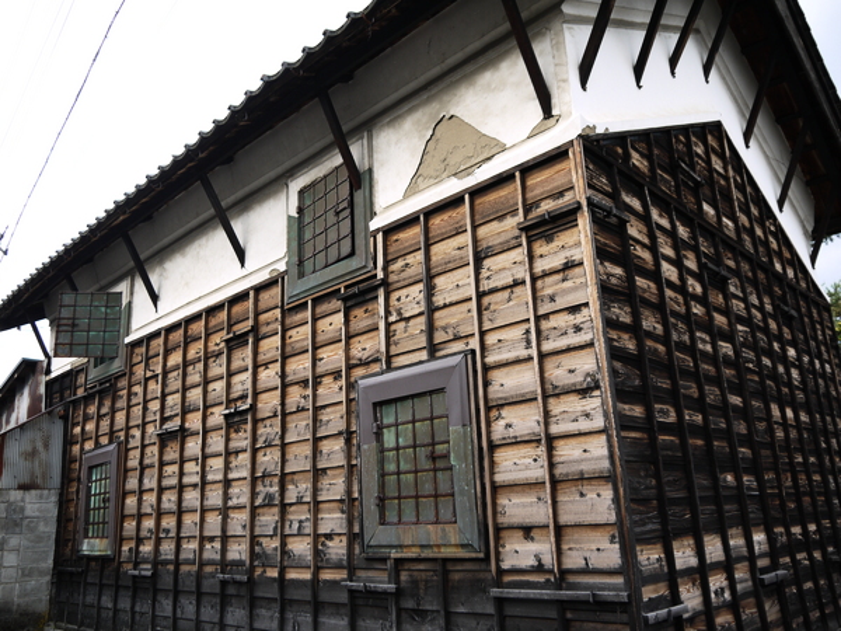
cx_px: 420
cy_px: 316
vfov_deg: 49.7
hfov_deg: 63.4
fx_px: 680
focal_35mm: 28
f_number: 4
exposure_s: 1/160
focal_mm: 14
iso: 100
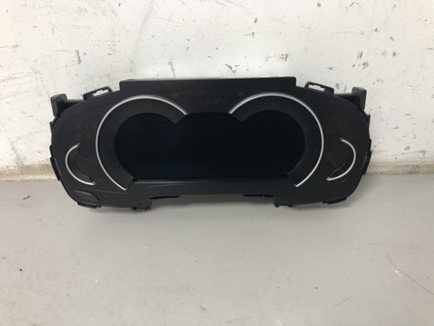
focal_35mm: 28
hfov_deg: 63.4
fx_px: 351
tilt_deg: -33.8
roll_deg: +7.8
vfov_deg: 49.7
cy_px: 163
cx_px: 217
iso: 40
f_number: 1.8
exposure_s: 1/25
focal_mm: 4
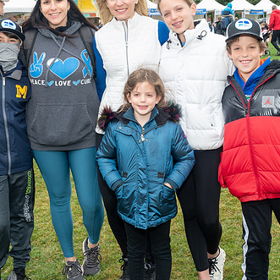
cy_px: 92
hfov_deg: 30.0
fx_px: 522
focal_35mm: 57
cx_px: 123
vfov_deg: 29.8
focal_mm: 22
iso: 320
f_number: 6.3
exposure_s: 1/250
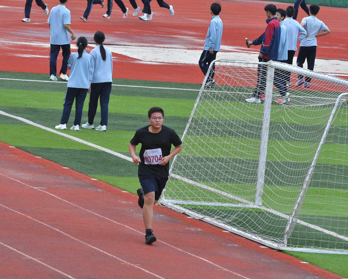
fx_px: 4356
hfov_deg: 4.6
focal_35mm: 423
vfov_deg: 3.7
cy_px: 140
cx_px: 168
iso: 1000
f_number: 13
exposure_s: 1/640
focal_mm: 250
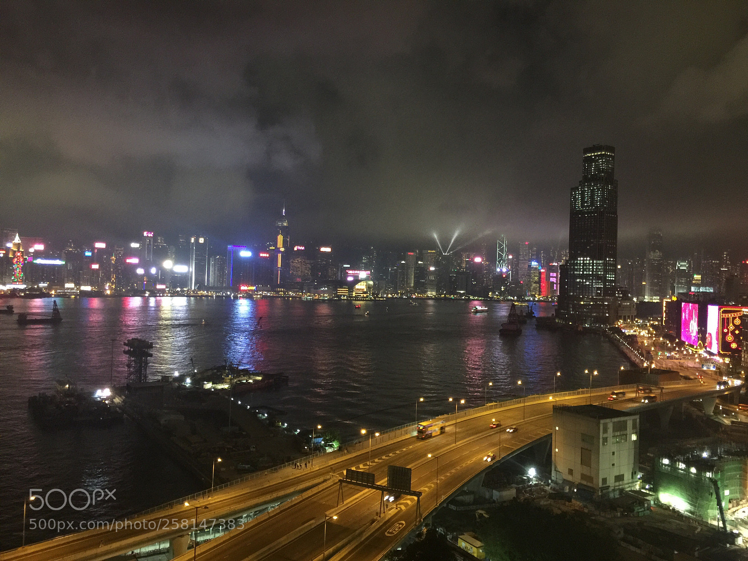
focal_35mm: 29
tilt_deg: -0.1
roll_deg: -2.5
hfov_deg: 61.7
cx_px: 374
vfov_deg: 48.2
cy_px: 280
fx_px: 627
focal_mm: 4.15
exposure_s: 1/4
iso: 125
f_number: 2.2
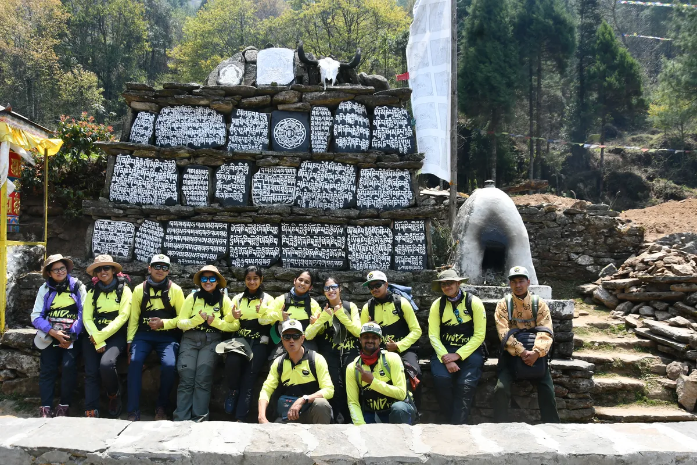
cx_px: 348
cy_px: 232
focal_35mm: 31
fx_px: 600
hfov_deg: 60.3
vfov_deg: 42.3
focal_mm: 21
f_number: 8
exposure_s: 1/250
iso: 180
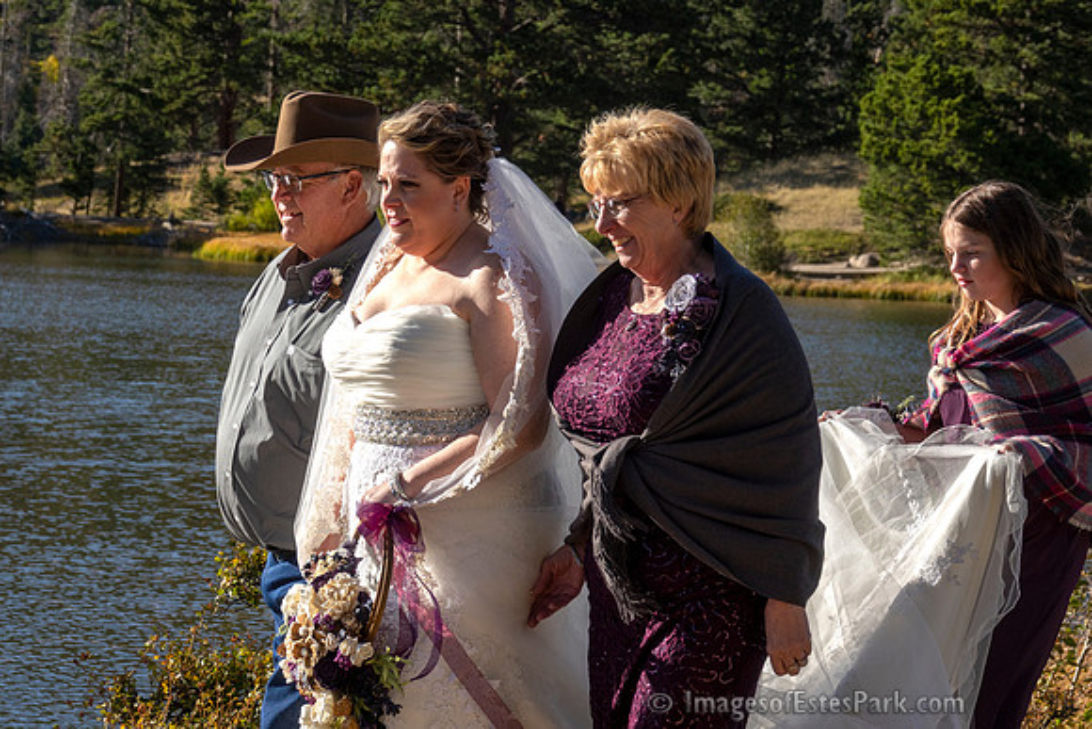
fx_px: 3246
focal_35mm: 107
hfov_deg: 19.1
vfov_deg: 12.8
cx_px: 546
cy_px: 364
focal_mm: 39.42
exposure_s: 1/1000
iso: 200
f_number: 4.5
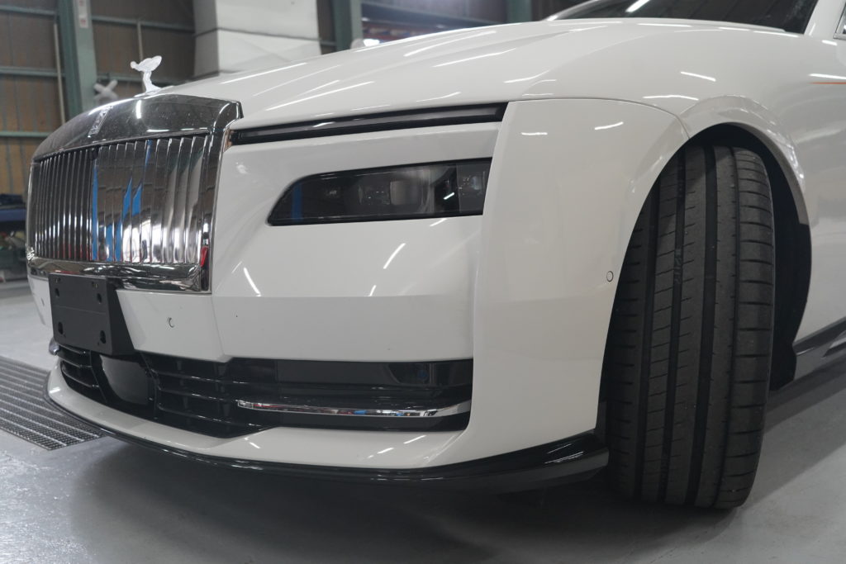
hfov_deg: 53.1
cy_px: 282
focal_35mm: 36
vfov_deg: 36.9
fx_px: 846
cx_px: 423
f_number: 5
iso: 4000
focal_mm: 36
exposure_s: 1/160
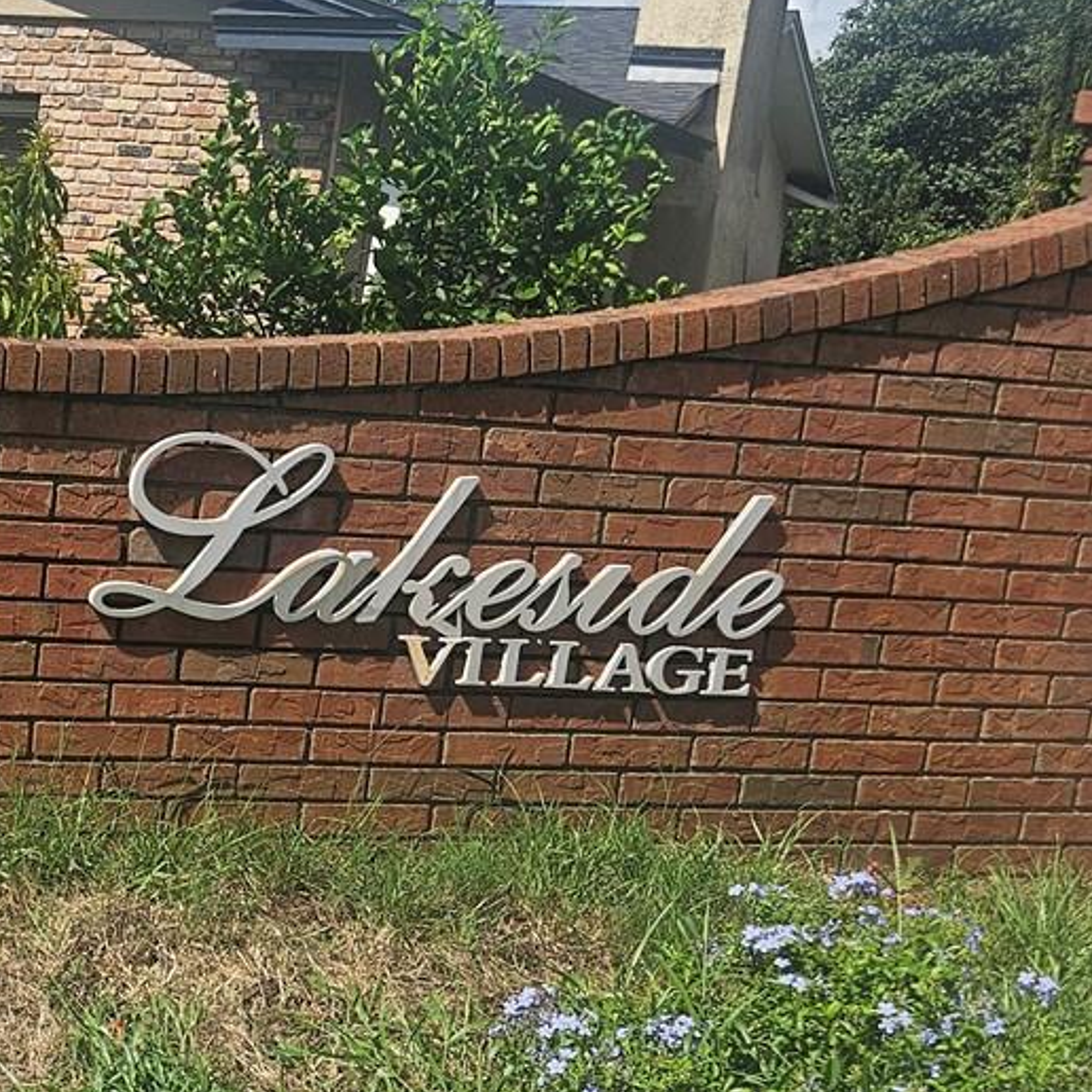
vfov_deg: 27.1
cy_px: 732
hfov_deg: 25.6
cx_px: -53
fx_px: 2248
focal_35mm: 63
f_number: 1.8
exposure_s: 1/2443
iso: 25
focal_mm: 5.4
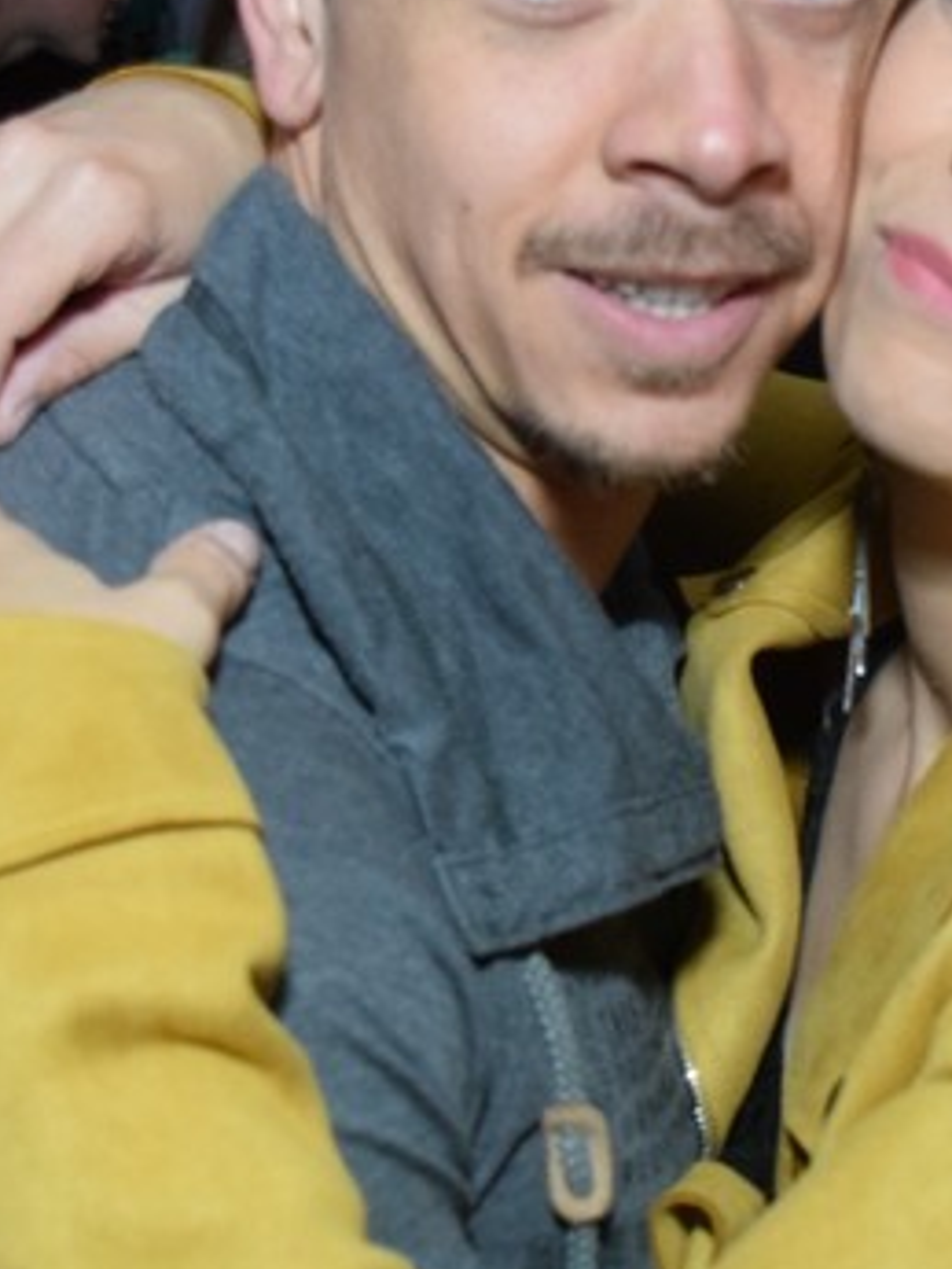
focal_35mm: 93
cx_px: 873
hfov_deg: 15.7
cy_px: 474
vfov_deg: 21.0
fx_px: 3408
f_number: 3.8
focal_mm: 22
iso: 1600
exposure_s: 1/60
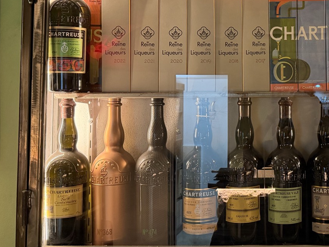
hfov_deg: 39.2
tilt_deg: +2.0
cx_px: 292
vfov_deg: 31.9
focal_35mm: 45
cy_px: 78
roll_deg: +0.5
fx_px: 428
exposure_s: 1/50
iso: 800
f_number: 1.78
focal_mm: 6.76
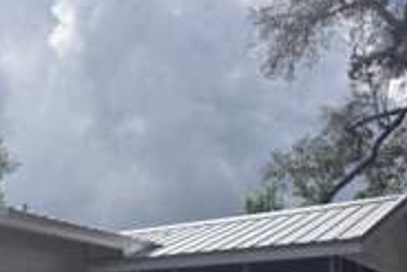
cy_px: 351
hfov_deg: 26.9
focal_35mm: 65
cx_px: -97
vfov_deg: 19.4
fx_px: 735
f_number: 1.78
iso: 80
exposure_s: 1/6173
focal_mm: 6.76
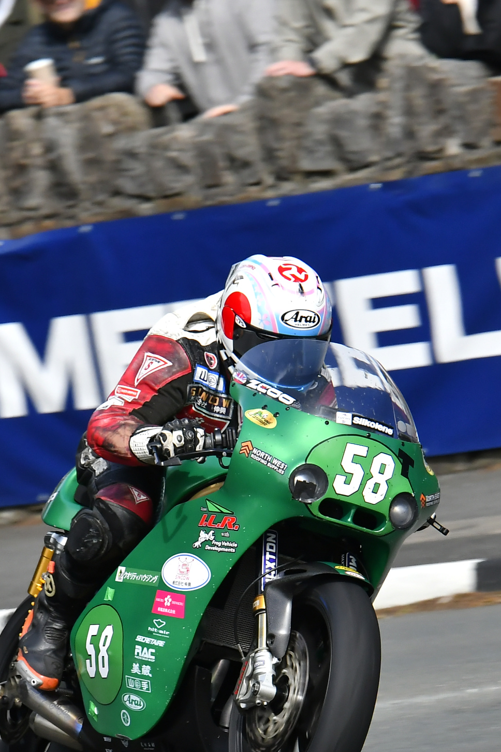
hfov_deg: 3.9
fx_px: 7330
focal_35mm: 351
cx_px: 157
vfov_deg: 5.9
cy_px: 507
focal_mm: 170
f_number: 6.3
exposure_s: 1/1000
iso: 800
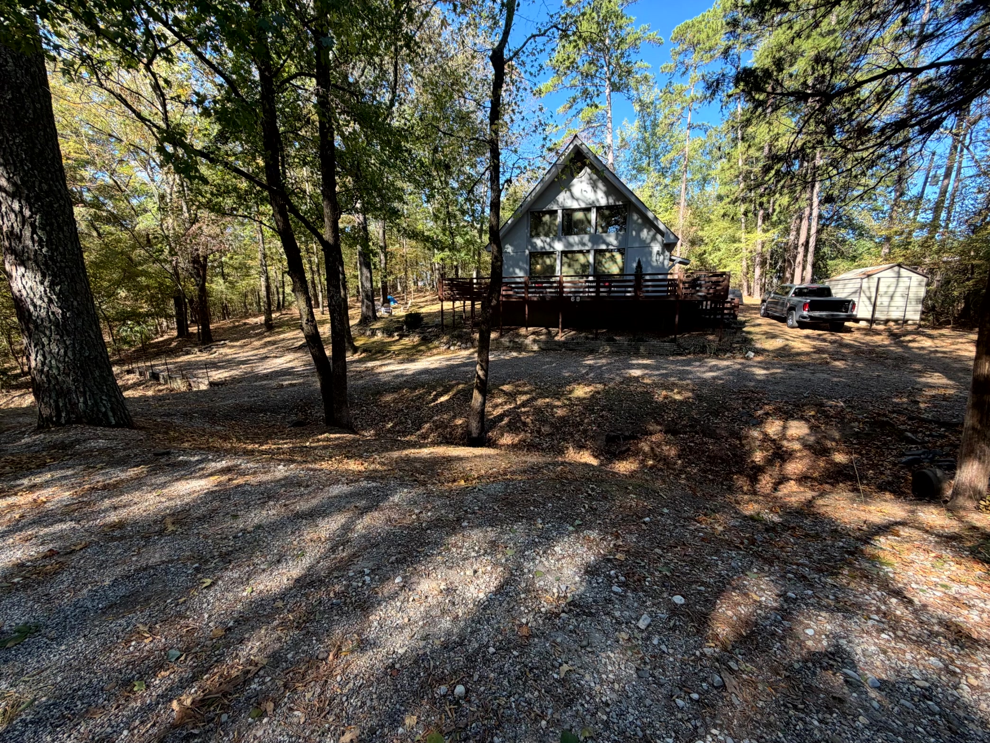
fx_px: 400
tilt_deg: -9.6
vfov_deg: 85.7
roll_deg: +0.4
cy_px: 372
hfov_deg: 102.1
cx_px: 495
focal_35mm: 14
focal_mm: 2.22
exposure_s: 1/128
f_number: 2.2
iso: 40
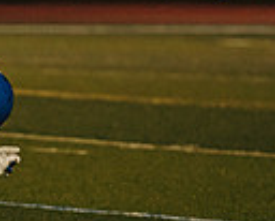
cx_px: -144
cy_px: 196
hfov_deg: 2.5
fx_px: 6232
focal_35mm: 764
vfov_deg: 2.0
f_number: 2.8
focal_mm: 180
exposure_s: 1/1000
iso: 2500
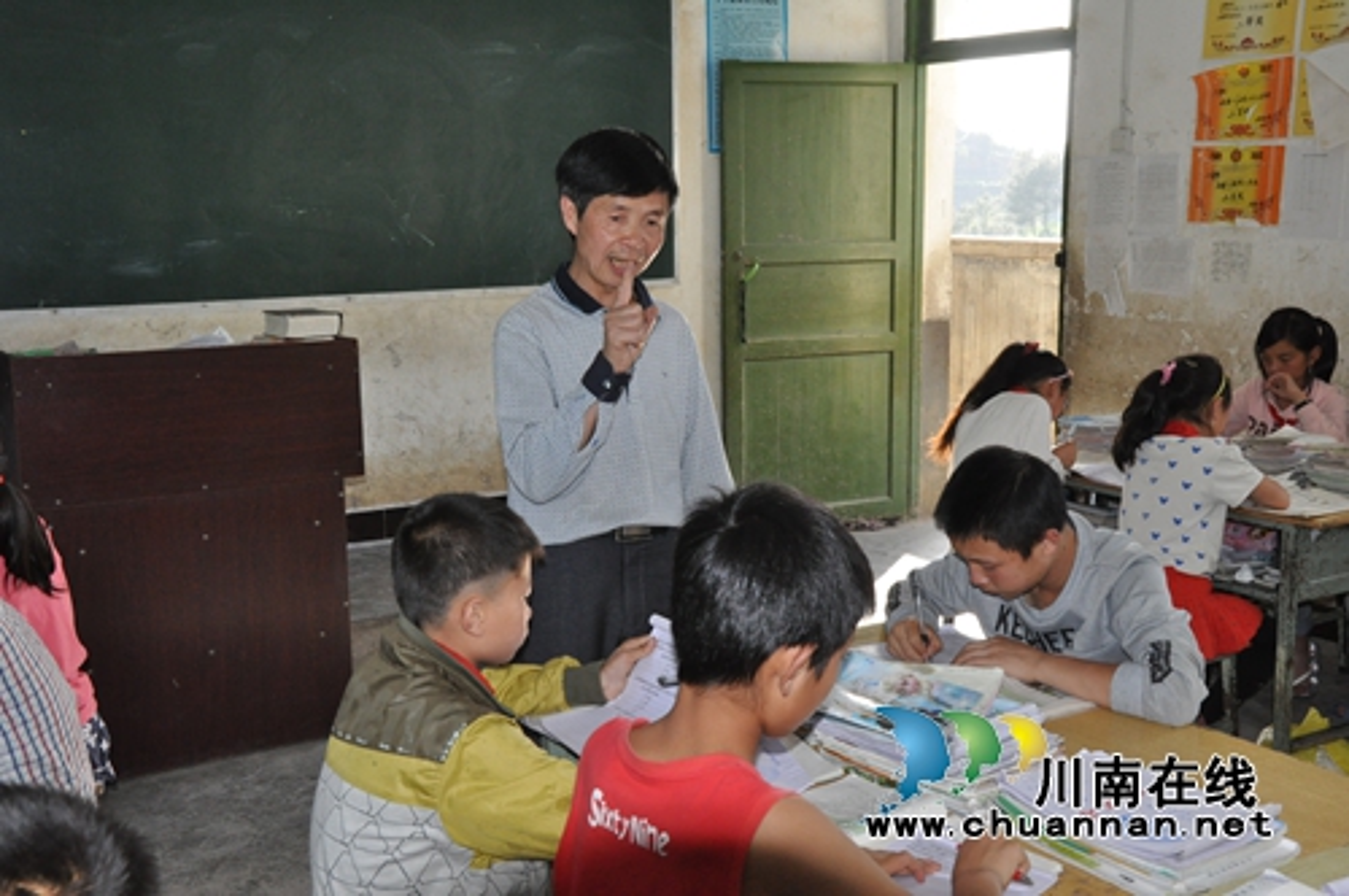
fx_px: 1572
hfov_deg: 46.5
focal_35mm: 42
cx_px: 674
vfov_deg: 31.8
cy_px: 448
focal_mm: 28
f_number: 10
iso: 1600
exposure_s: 1/200
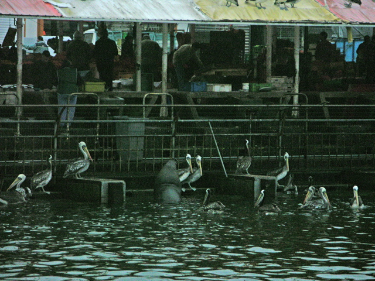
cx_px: 188
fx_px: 2275
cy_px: 140
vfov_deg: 7.1
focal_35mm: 210
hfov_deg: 9.4
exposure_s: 1/253
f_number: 4.1
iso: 200
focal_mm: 52.4
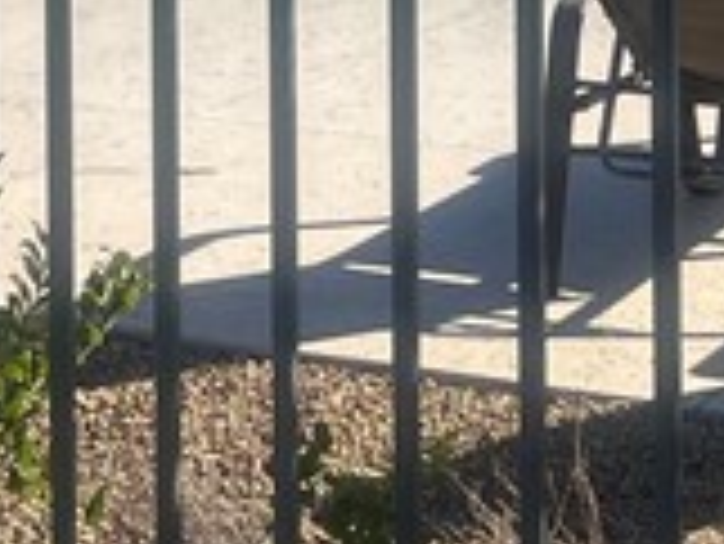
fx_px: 3454
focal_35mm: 165
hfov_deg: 11.6
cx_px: -238
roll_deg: -0.1
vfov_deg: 8.6
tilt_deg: +0.2
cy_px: -513
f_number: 1.5
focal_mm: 5.7
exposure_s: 1/3460
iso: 50
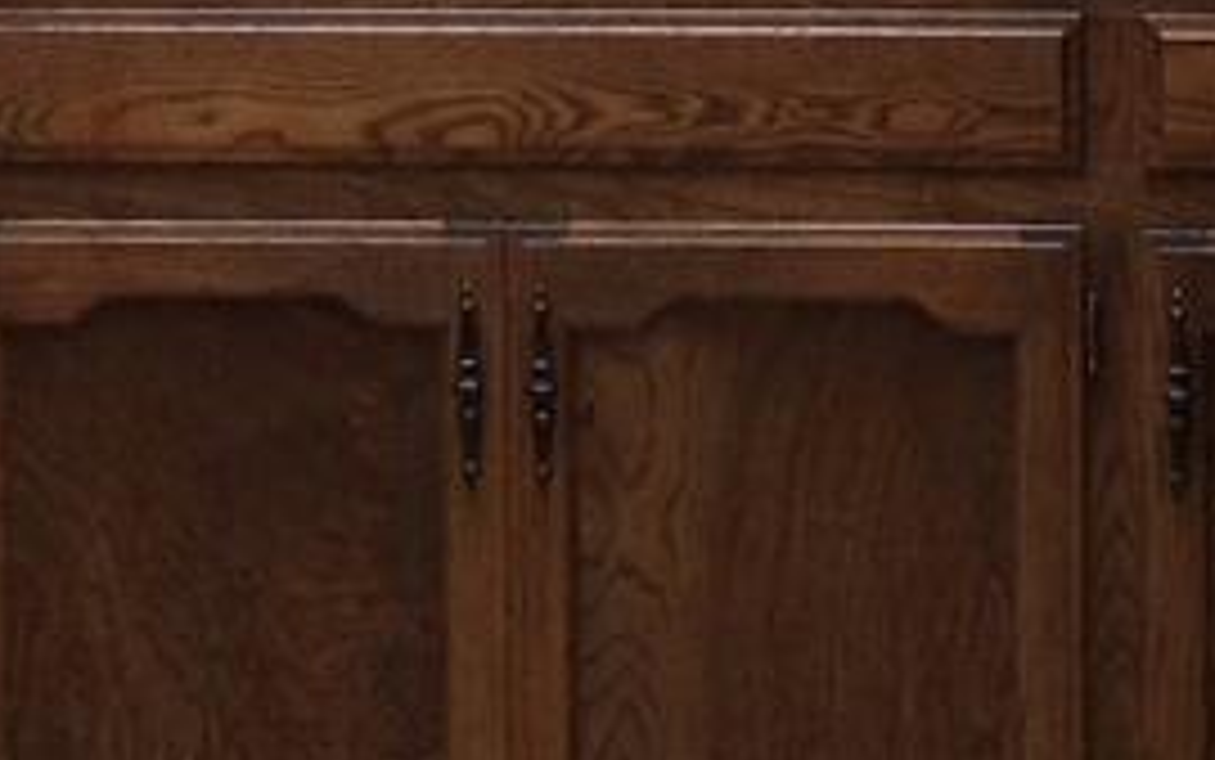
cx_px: 558
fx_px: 5897
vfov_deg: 7.2
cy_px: -427
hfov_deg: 11.8
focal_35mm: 178
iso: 100
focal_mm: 4.28
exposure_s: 1/60
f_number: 2.4
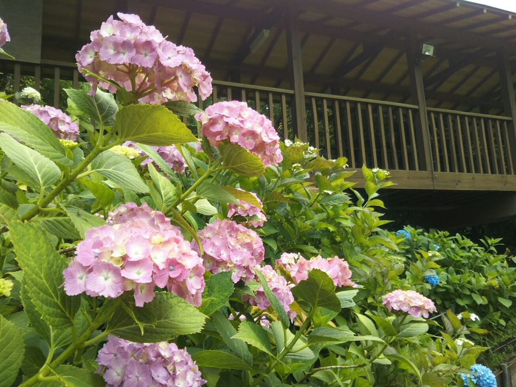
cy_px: 194
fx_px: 447
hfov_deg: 60.0
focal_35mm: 30
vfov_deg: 46.8
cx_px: 258
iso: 25
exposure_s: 1/120
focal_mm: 4
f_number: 2.2
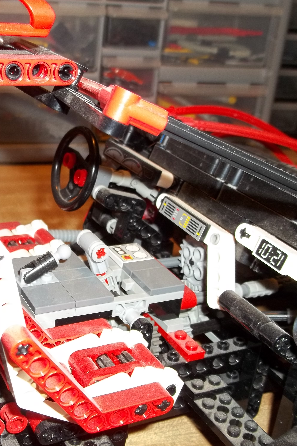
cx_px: 84
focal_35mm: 49
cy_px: 237
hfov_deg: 27.2
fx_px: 606
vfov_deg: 40.3
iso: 64
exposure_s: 1/30
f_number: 3.3
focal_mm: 5.9
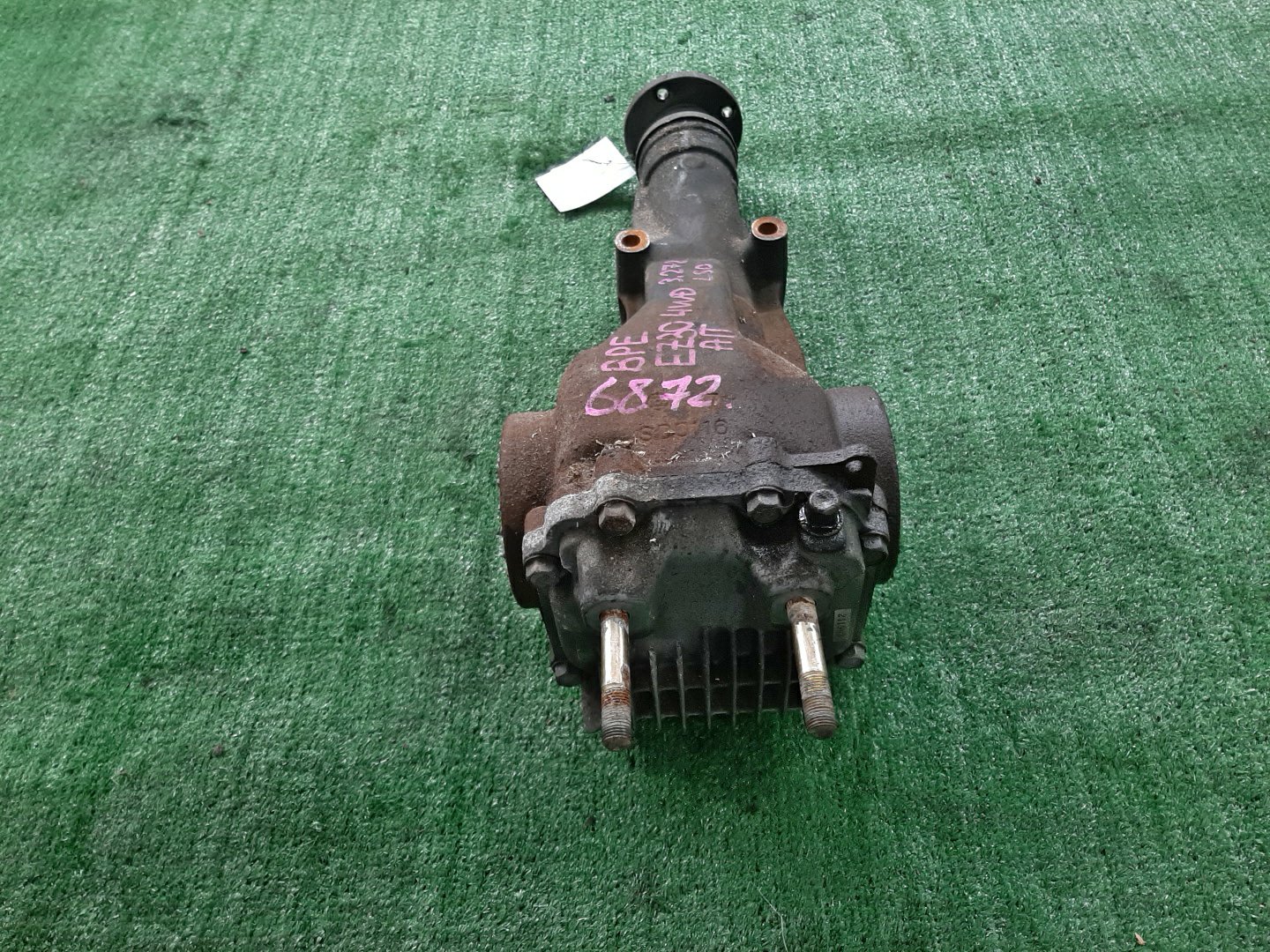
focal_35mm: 26
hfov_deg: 67.3
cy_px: 476
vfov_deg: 53.1
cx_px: 635
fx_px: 954
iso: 93
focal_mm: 3.93
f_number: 1.7
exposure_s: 1/50
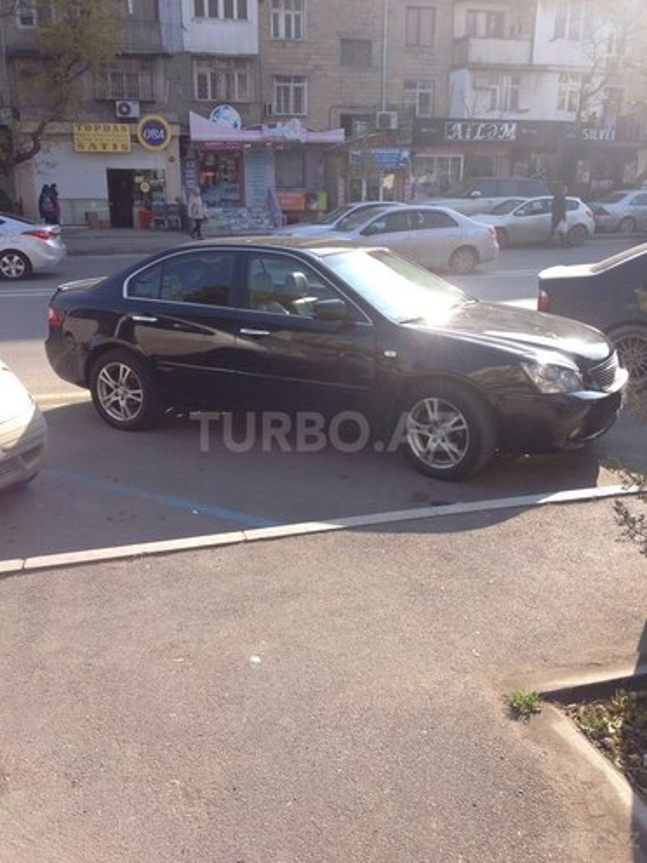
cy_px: 432
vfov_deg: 52.6
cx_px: 324
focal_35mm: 35
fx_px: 872
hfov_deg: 40.7
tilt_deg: -18.5
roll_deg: +0.0
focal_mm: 4.28
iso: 50
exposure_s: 1/575
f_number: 2.4
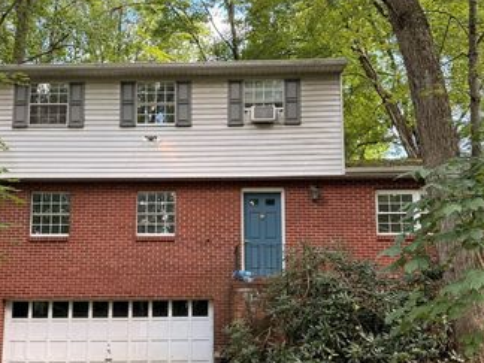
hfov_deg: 49.9
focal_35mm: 37
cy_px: 240
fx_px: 517
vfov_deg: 38.3
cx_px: 200
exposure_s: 1/151
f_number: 1.78
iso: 100
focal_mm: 6.76
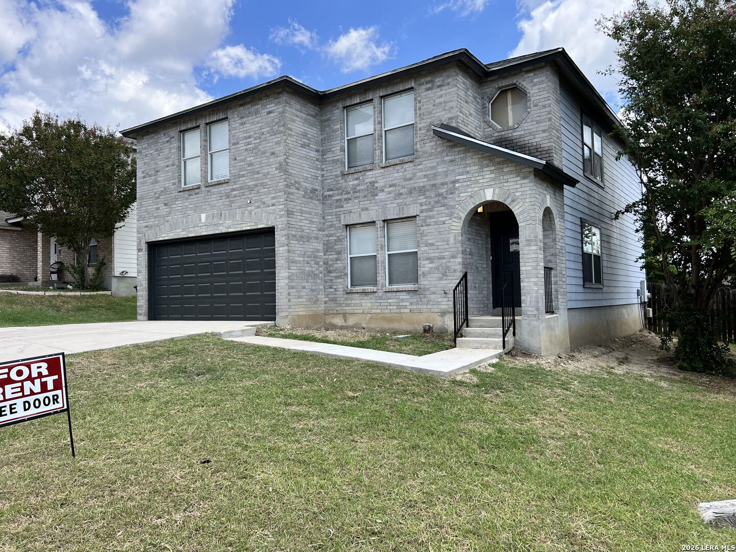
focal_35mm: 26
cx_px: 368
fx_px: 553
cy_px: 276
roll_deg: +2.1
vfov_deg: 53.1
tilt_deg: +3.4
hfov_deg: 67.3
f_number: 1.5
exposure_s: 1/2299
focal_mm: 5.7
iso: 50
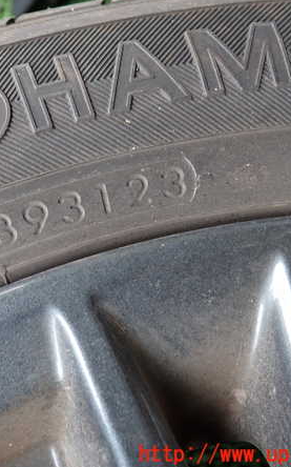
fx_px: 546
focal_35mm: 43
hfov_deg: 29.2
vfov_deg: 46.2
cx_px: 61
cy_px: 231
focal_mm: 5.4
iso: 200
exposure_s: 1/80
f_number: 2.3
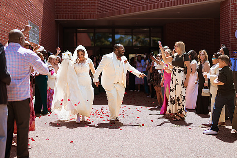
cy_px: 79
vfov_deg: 23.4
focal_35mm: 58
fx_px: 382
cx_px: 118
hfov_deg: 34.5
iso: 100
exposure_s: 1/6400
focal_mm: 58
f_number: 1.4
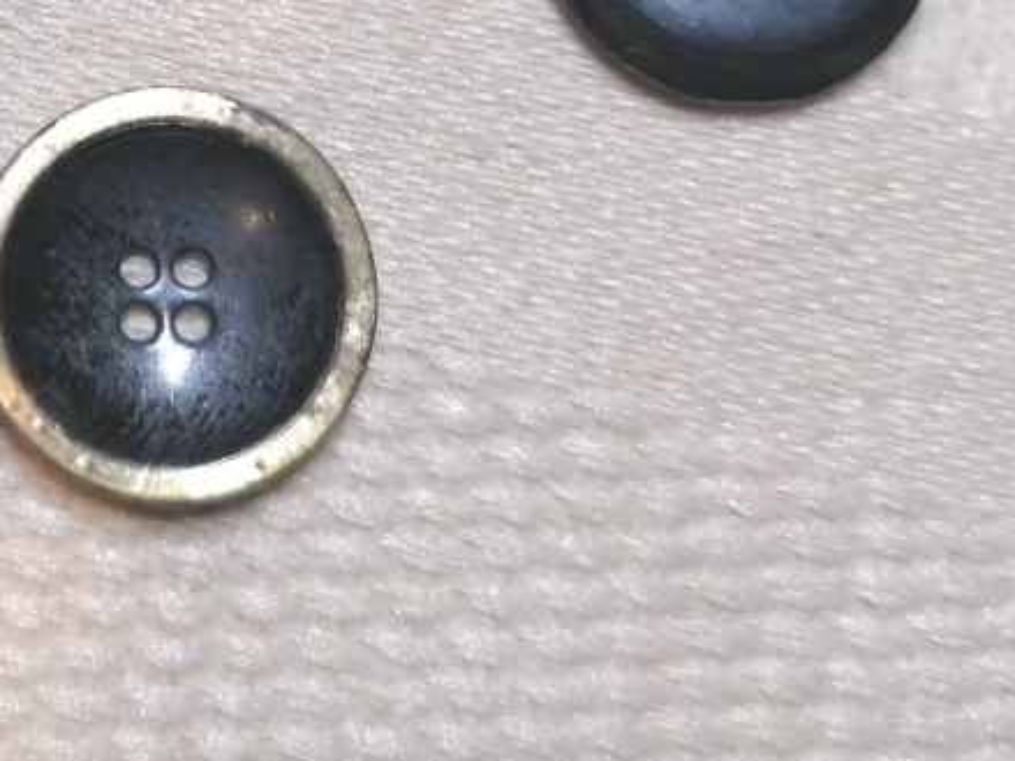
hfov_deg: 29.4
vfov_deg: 22.6
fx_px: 1847
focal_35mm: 63
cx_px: 92
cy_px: 56
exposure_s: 1/50
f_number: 1.8
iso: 125
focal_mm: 4.75
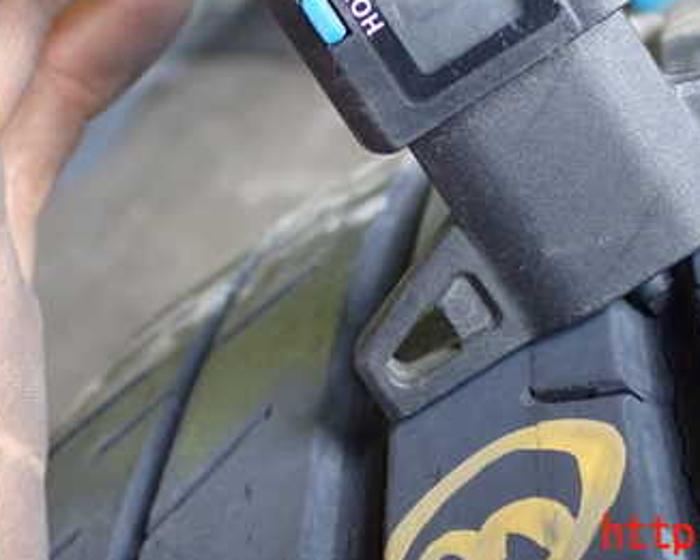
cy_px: 79
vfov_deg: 19.2
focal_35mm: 79
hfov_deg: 24.1
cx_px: 442
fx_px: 1637
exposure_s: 1/40
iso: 320
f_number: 2.9
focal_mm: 7.84
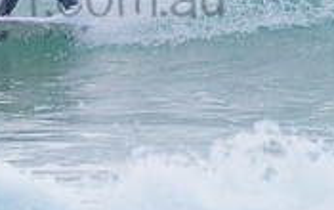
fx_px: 18864
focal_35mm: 2069
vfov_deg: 0.6
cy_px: -35
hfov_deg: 1.0
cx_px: 6
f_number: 5.6
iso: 720
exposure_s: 1/1600
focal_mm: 500
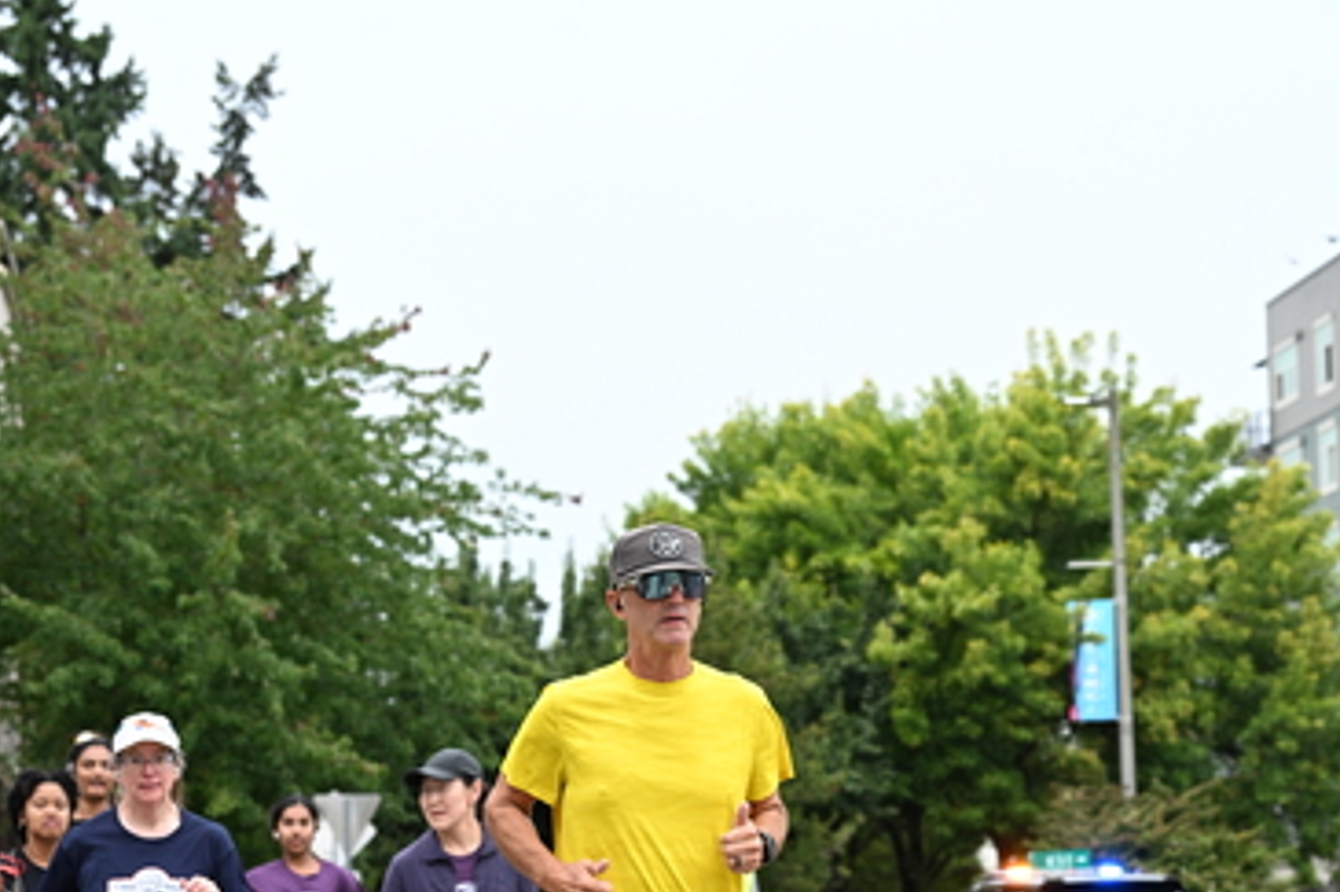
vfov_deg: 15.2
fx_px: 3311
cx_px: 670
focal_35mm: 89
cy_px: 789
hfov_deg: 22.9
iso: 1600
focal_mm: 59
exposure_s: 1/800
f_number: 4
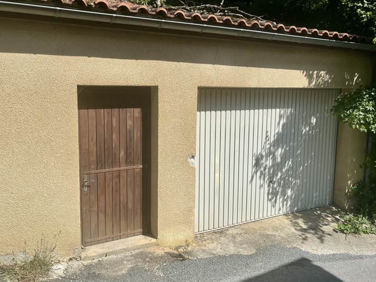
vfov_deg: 46.8
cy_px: 138
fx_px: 326
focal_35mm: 30
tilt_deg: -6.6
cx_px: 166
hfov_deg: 59.8
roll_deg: +1.9
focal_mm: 5.1
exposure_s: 1/4854
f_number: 1.6
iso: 50
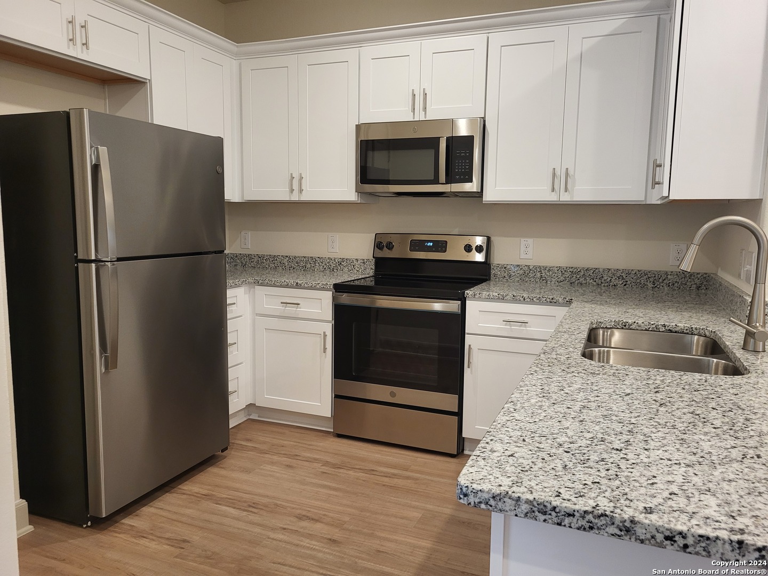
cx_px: 384
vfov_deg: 53.1
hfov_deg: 67.3
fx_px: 577
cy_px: 288
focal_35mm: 26
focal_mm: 5.4
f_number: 1.8
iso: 250
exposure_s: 1/120
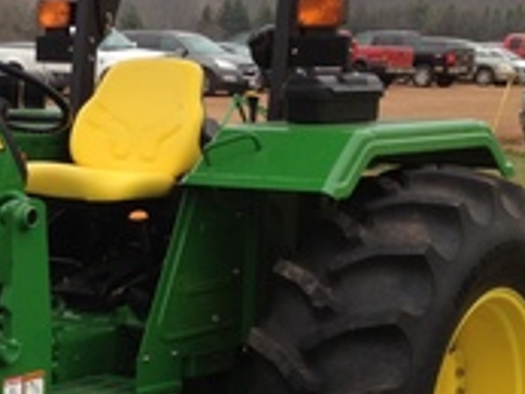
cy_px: 255
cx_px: 18
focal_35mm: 110
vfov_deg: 13.5
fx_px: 1669
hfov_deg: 17.5
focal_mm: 4.28
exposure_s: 1/150
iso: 50
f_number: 2.4
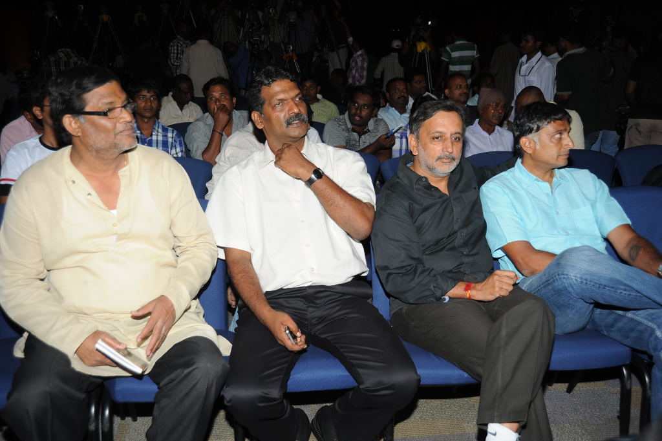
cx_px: 331
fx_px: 699
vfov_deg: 35.0
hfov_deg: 50.7
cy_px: 220
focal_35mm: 38
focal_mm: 38
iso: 200
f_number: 5.6
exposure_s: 1/125
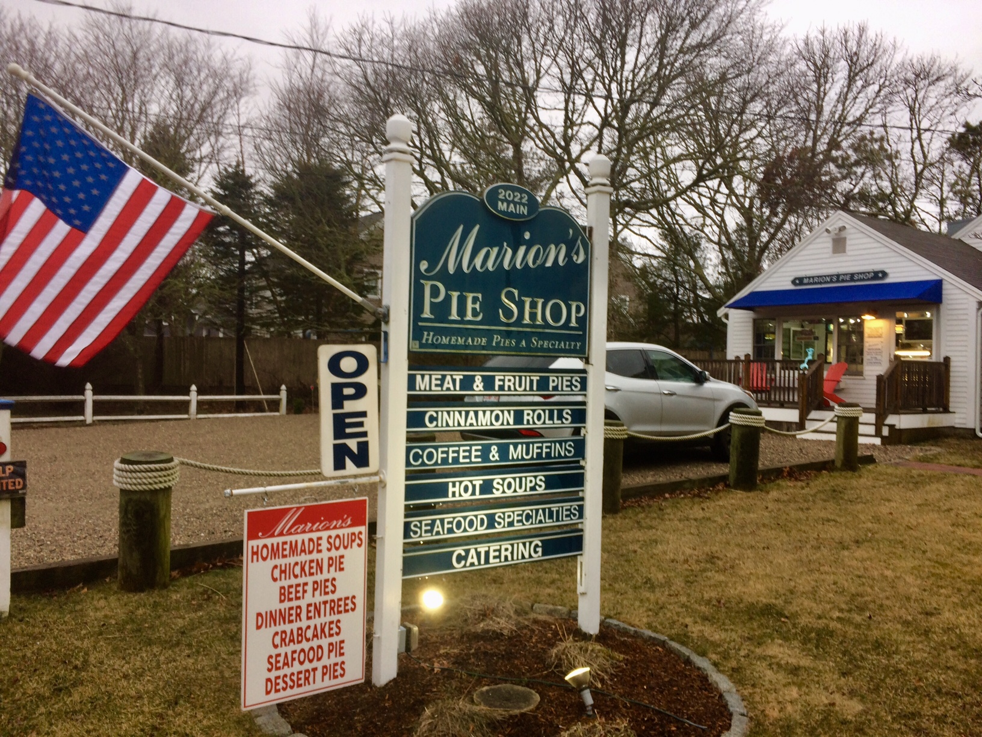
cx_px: 491
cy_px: 368
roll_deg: +1.0
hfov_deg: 61.7
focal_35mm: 29
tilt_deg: -2.9
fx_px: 823
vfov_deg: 48.2
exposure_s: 1/40
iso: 40
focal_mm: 4.15
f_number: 2.2
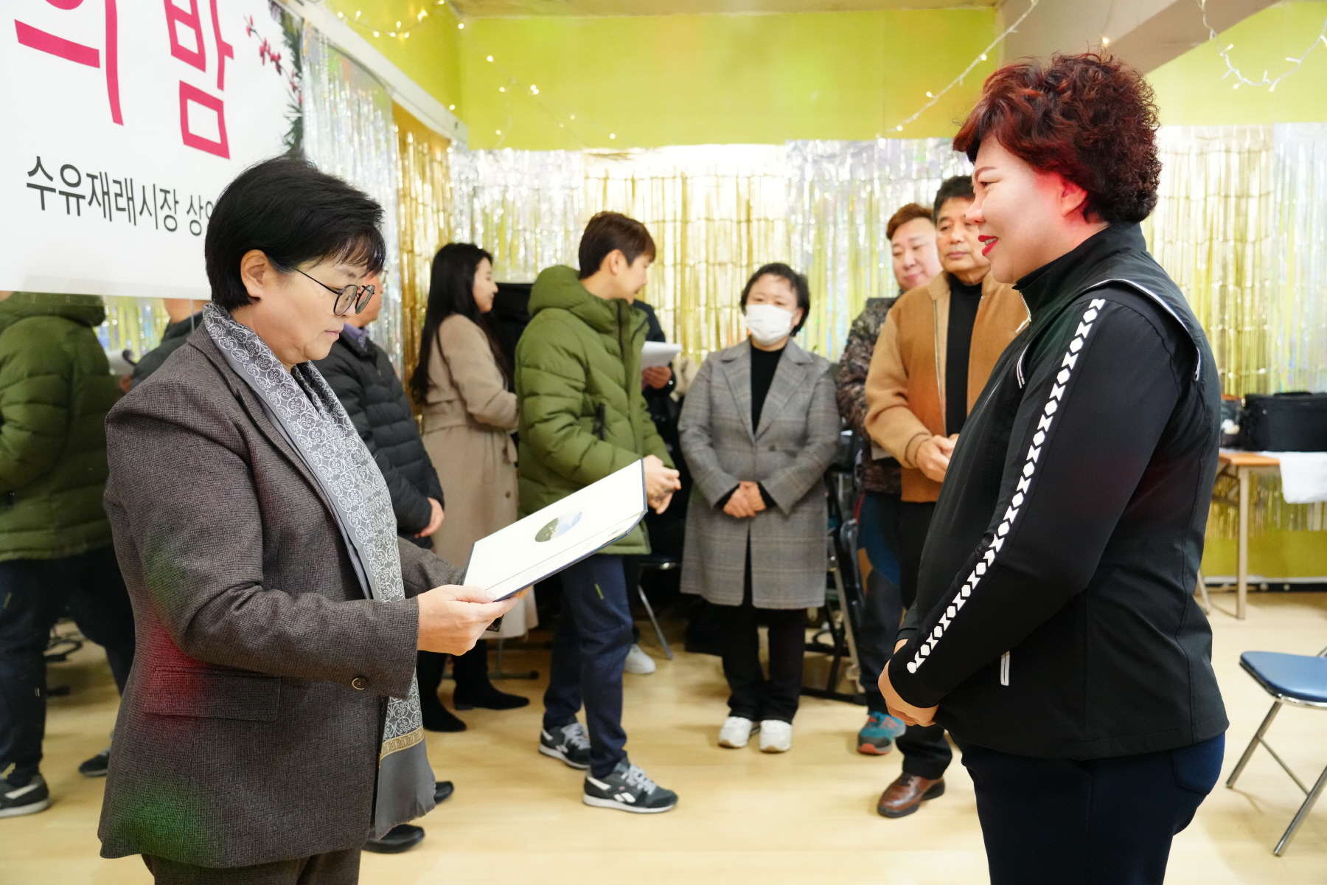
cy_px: 442
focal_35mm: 30
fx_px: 1106
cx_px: 664
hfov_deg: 61.9
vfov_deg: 43.6
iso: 8000
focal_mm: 30
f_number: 4
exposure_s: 1/160
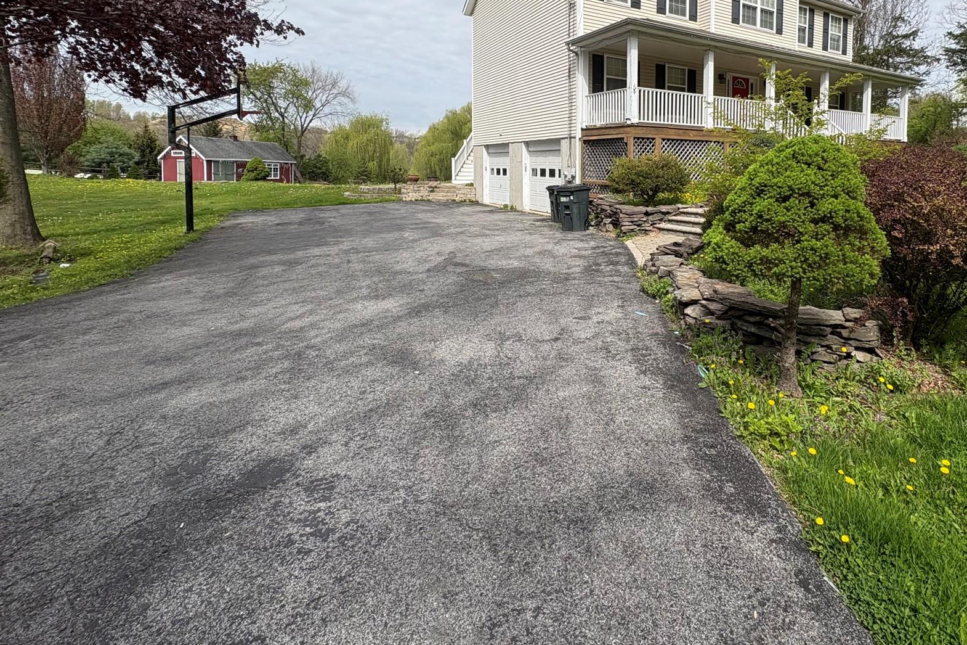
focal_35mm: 19
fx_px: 510
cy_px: 192
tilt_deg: -3.1
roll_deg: +0.1
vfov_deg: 62.2
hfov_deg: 85.4
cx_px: 600
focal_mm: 2.22
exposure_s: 1/1637
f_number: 2.2
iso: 40
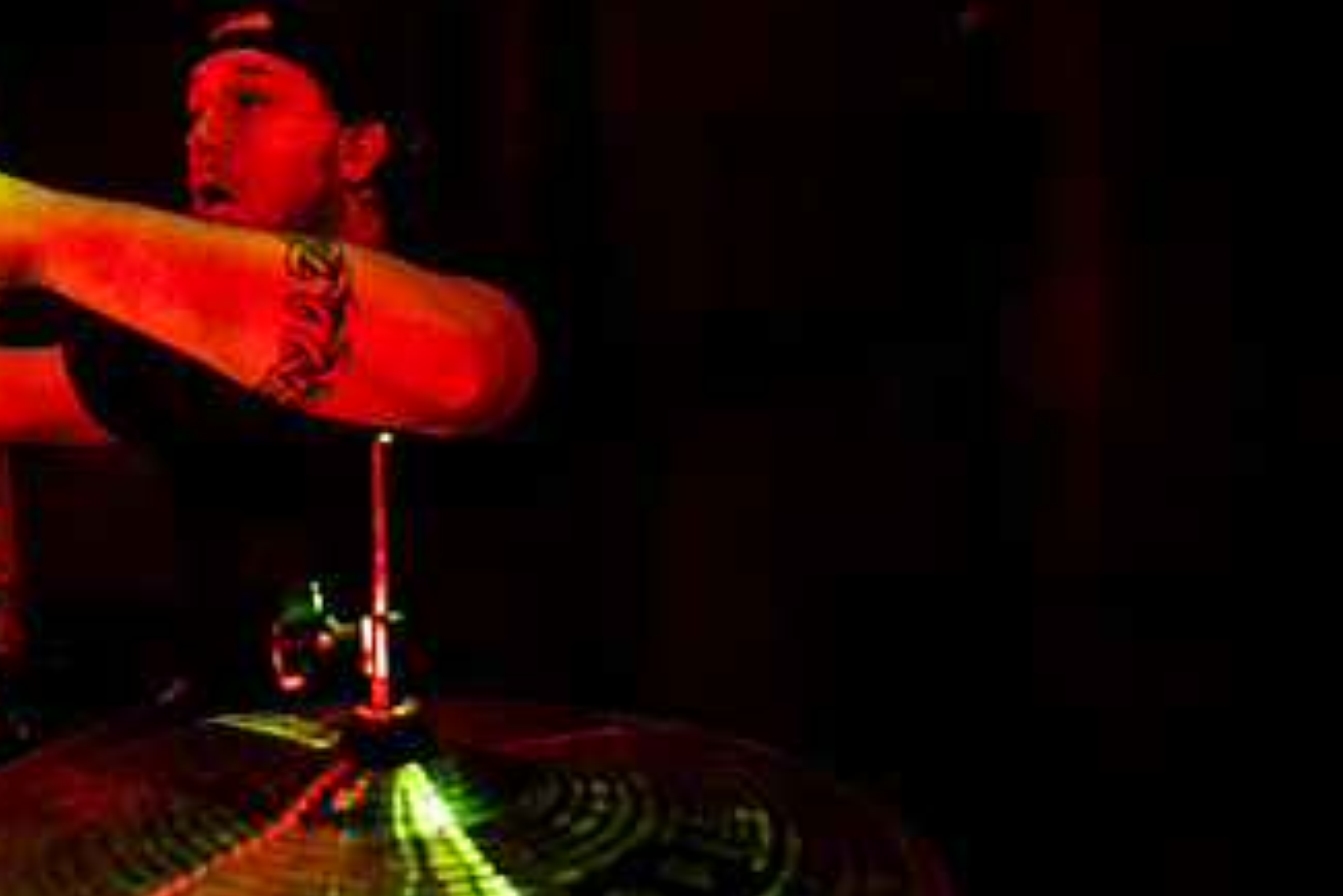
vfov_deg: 50.6
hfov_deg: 64.5
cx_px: 248
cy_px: 580
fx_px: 933
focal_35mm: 25
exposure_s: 1/200
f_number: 2.8
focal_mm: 14
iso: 640
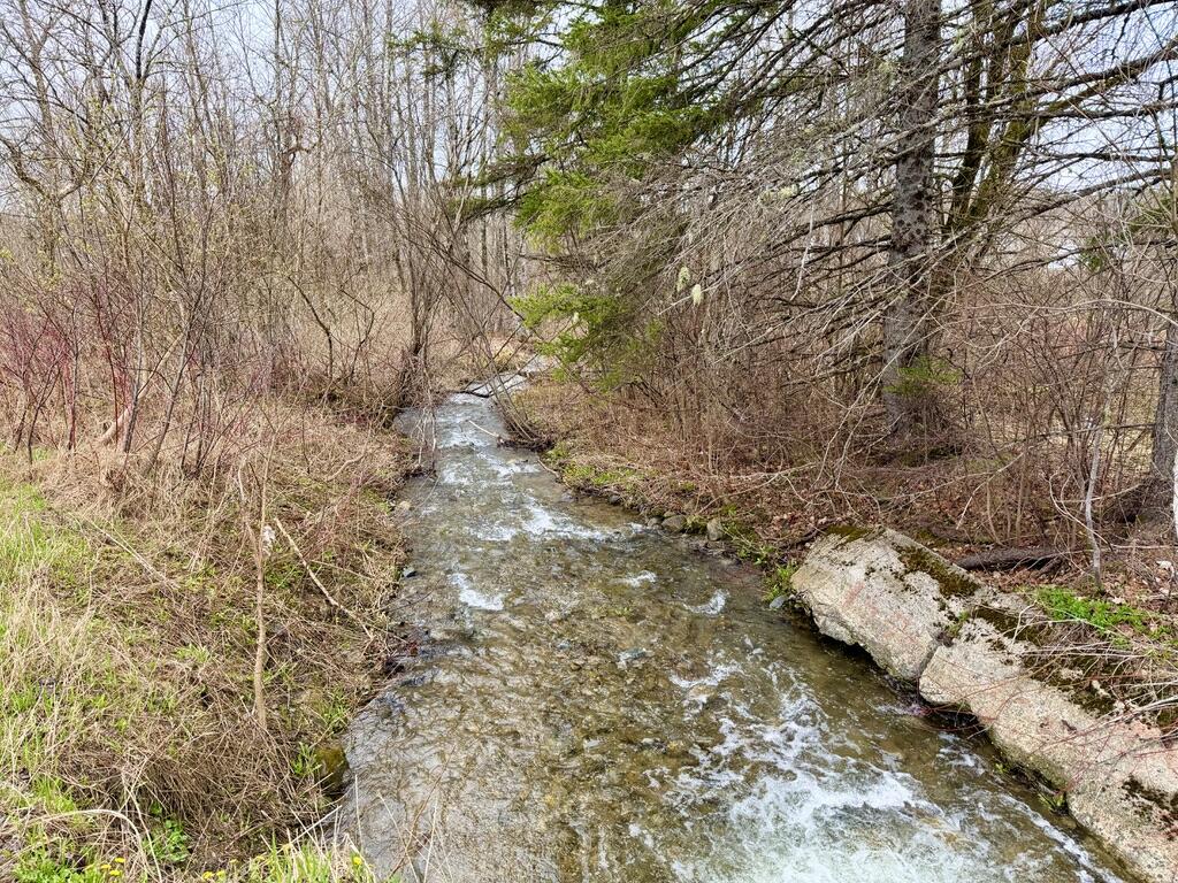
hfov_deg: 71.6
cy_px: 442
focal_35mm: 24
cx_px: 589
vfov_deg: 56.8
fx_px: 817
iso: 80
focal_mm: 6.76
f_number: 1.78
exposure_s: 1/231
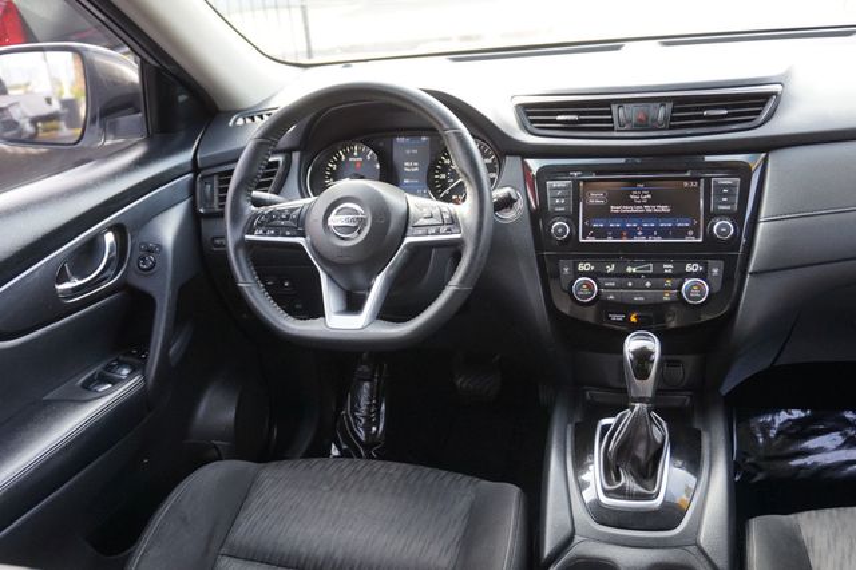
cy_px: 285
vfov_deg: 39.9
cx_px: 428
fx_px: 784
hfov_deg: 57.2
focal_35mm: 33
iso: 400
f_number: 4
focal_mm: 22
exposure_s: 1/60
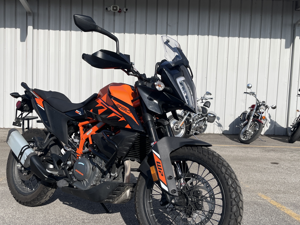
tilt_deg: -4.6
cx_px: 128
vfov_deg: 38.6
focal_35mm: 37
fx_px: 321
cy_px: 125
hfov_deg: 50.0
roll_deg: -1.7
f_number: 1.6
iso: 50
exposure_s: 1/3876
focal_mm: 5.1
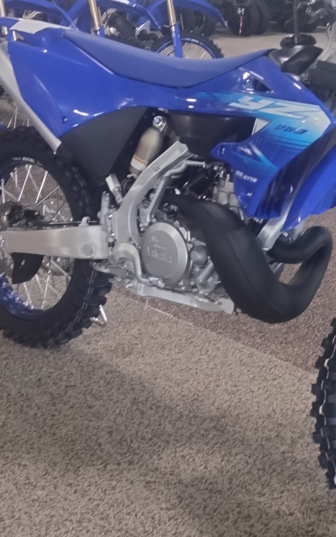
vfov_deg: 38.7
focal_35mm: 52
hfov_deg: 24.4
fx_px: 762
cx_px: 273
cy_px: 217
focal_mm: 4.71
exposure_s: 1/40
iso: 184
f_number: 1.7
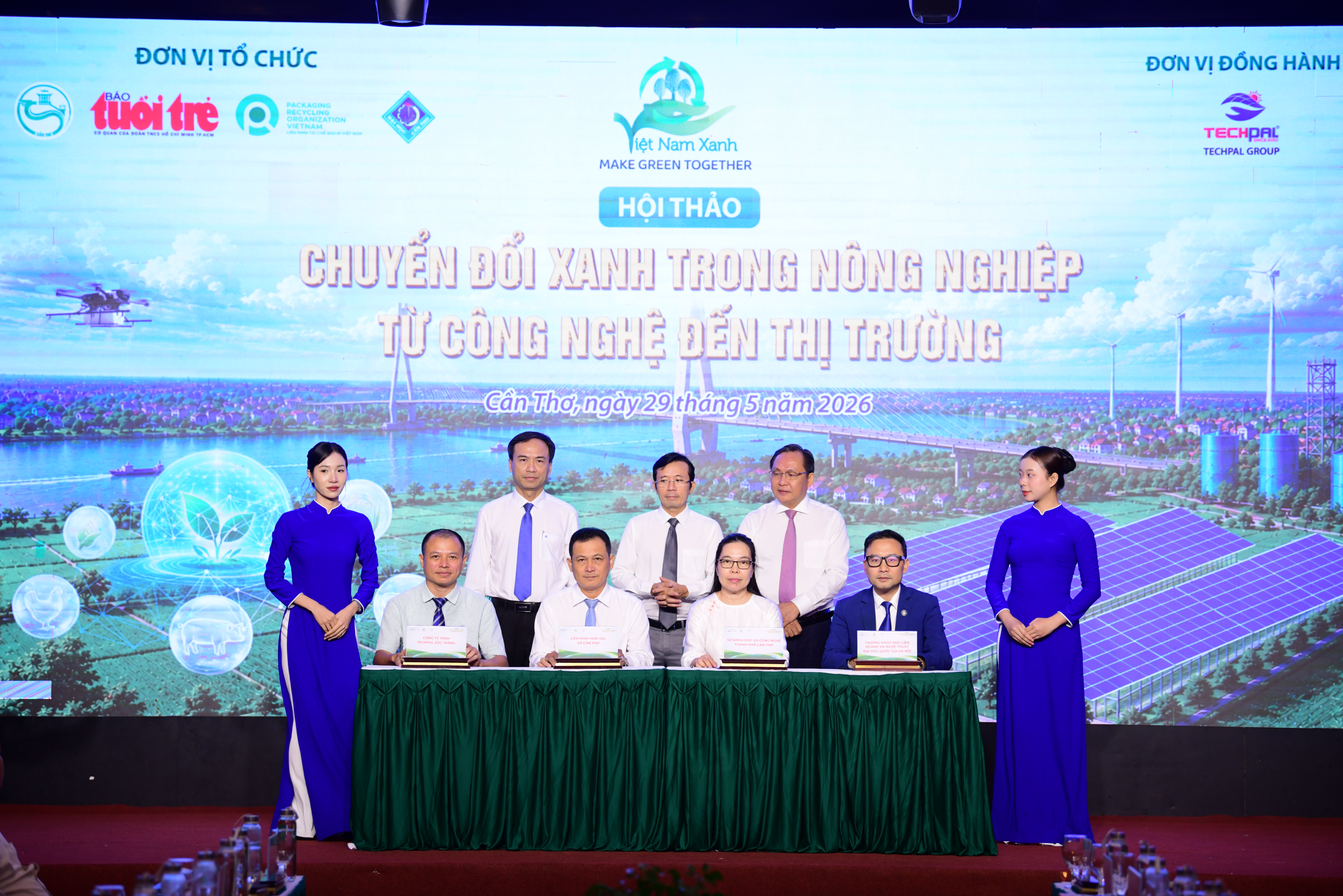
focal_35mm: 120
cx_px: 672
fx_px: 4476
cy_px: 448
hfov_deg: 17.1
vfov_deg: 11.4
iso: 800
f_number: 3.5
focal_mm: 120
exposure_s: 1/200
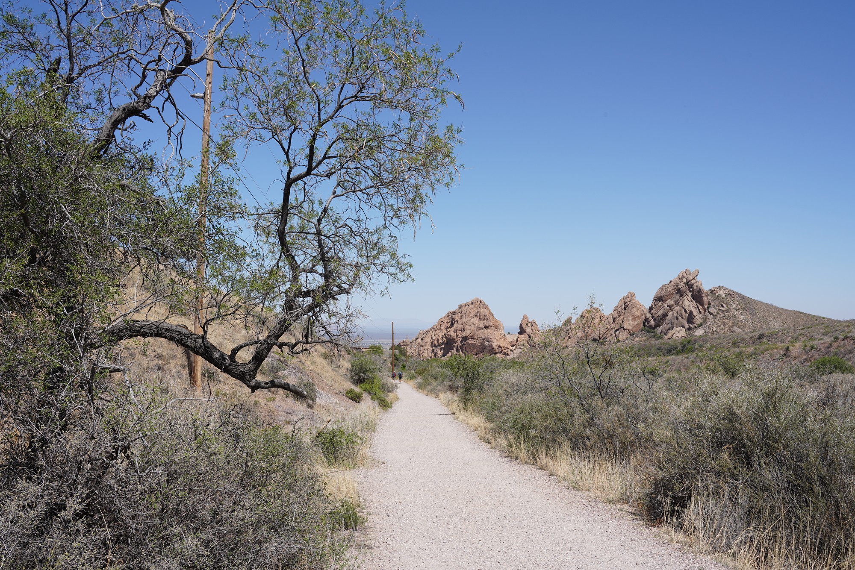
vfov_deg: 34.2
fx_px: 926
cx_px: 428
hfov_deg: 49.5
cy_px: 285
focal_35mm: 39
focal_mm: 39
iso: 100
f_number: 16
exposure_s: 1/100
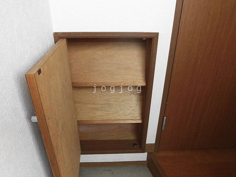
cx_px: 118
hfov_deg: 71.6
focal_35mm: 24
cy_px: 88
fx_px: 164
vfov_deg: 56.8
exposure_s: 1/100
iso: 100
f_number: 3.1
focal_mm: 4.3
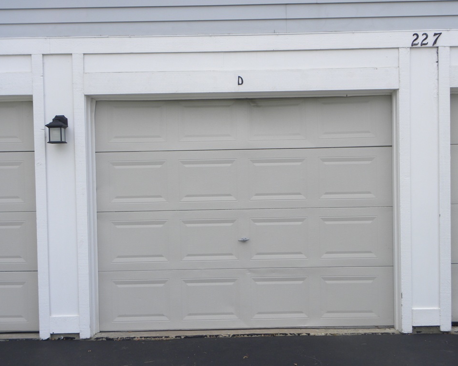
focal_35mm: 43
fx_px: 583
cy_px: 183
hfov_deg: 42.9
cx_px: 244
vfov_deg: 34.9
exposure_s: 1/337
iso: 64
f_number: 3.2
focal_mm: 7.3
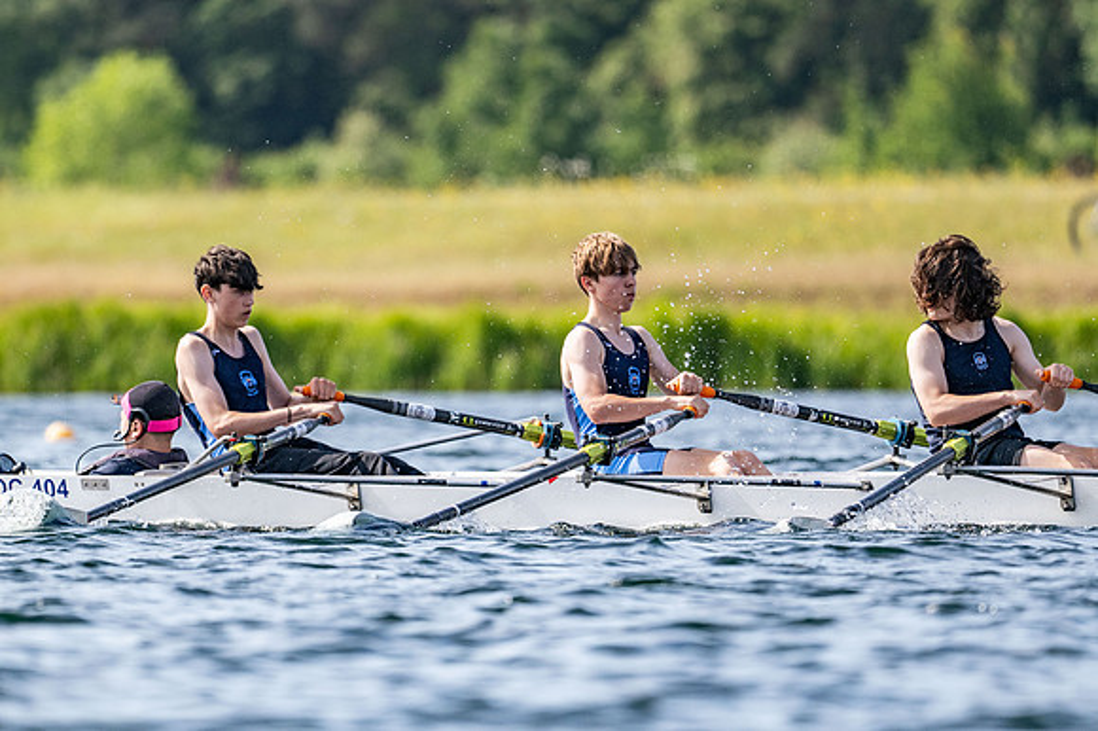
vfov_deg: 2.3
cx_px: 549
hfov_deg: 3.4
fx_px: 18289
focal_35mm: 600
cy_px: 366
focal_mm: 400
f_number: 4.5
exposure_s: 1/2500
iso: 320
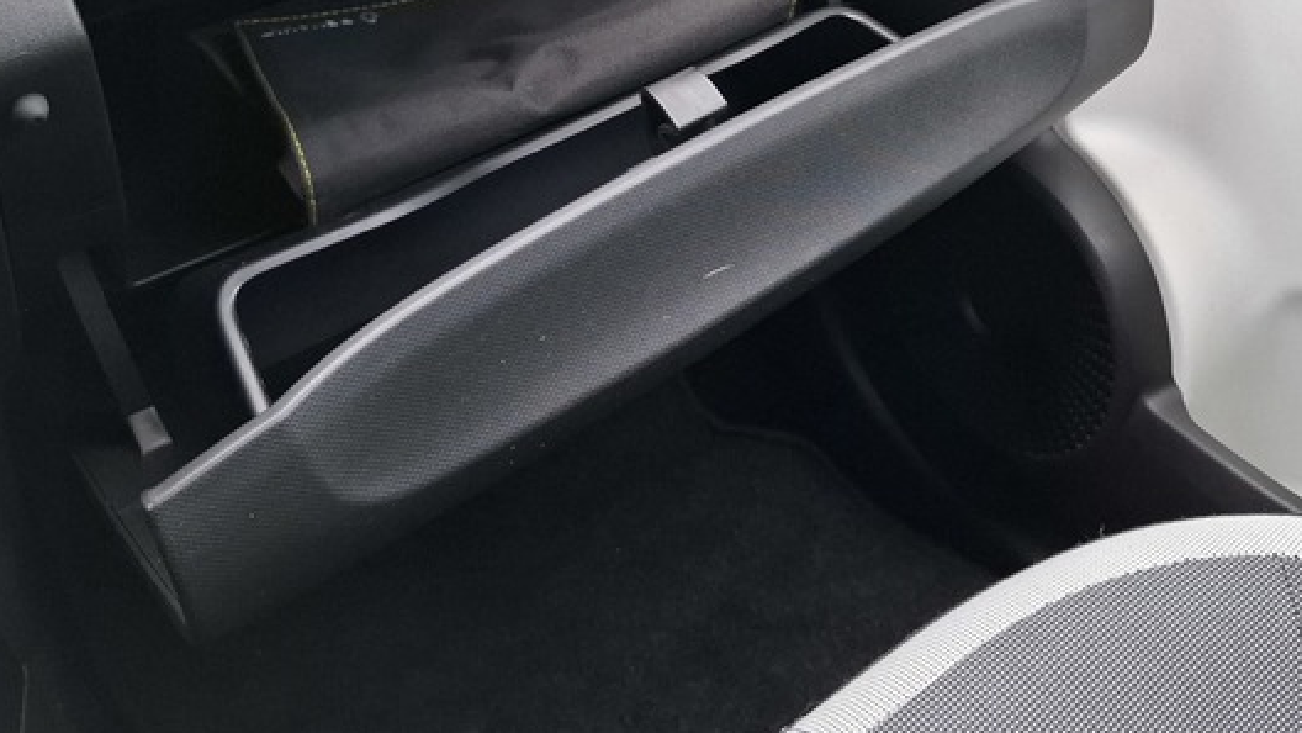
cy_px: 44
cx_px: 833
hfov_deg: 52.1
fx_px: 1312
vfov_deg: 29.6
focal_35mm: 38
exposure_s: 1/143
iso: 50
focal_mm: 5.54
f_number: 1.8
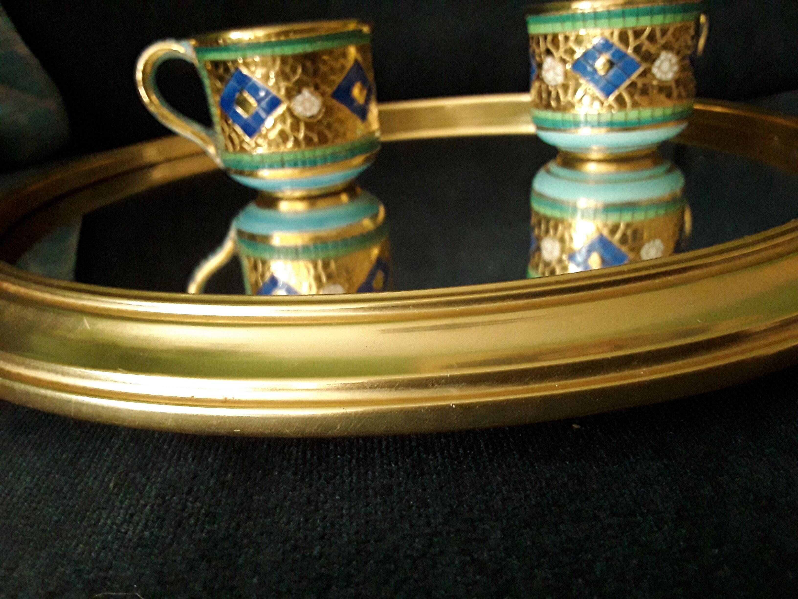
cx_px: 399
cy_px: 300
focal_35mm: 27
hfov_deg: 65.3
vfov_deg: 51.4
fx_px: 622
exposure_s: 1/100
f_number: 1.9
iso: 400
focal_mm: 2.91
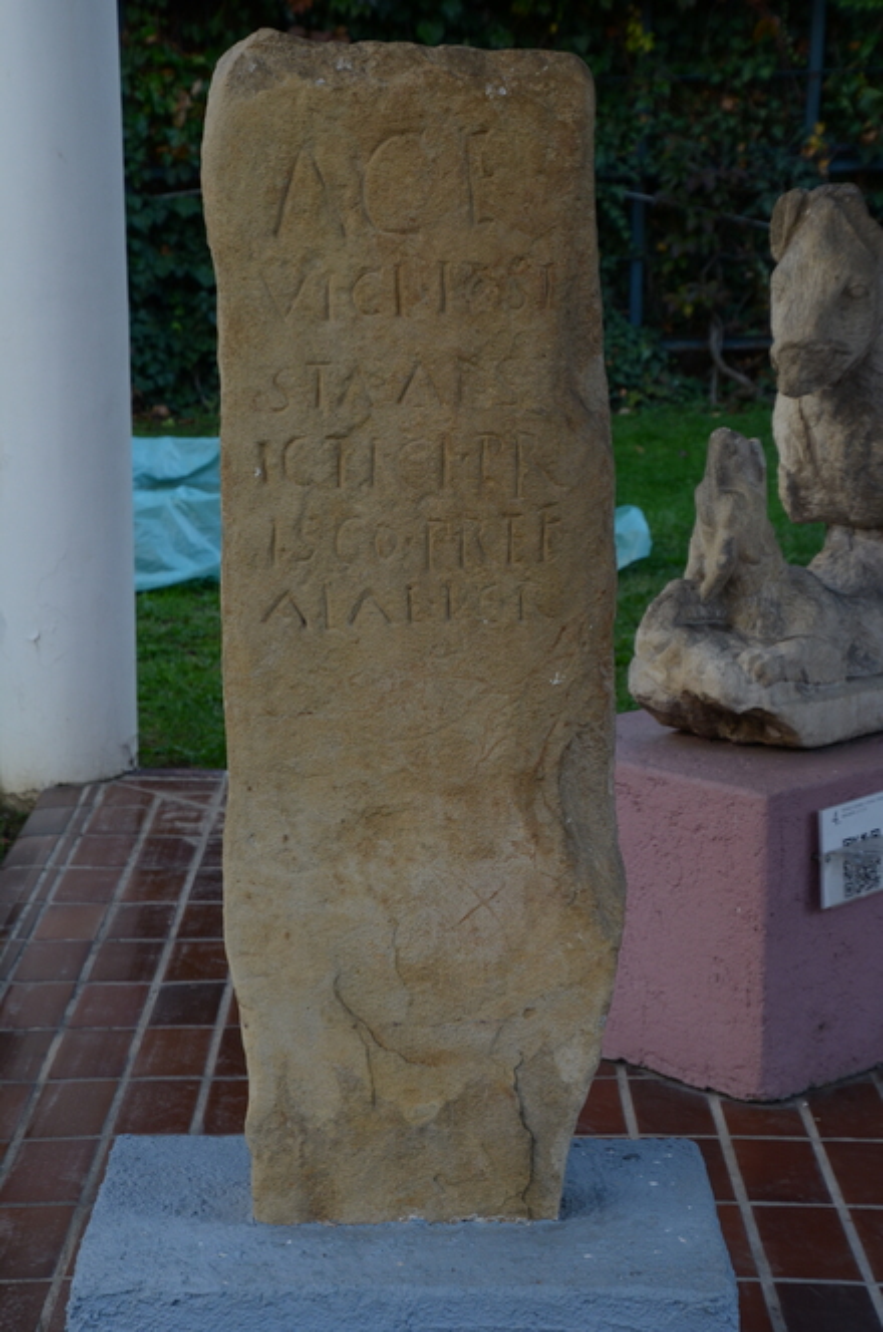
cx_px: 442
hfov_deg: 17.4
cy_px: 666
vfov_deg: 26.0
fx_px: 2882
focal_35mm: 78
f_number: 6.3
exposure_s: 1/160
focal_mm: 52
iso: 400
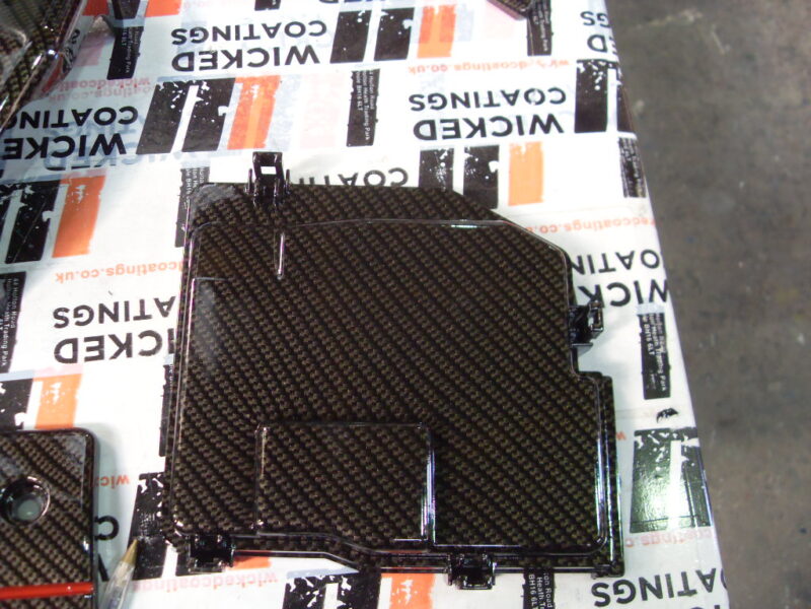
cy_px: 304
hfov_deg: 52.6
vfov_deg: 40.7
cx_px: 406
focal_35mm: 35
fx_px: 820
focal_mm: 6.3
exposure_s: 1/45
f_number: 2.8
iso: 200
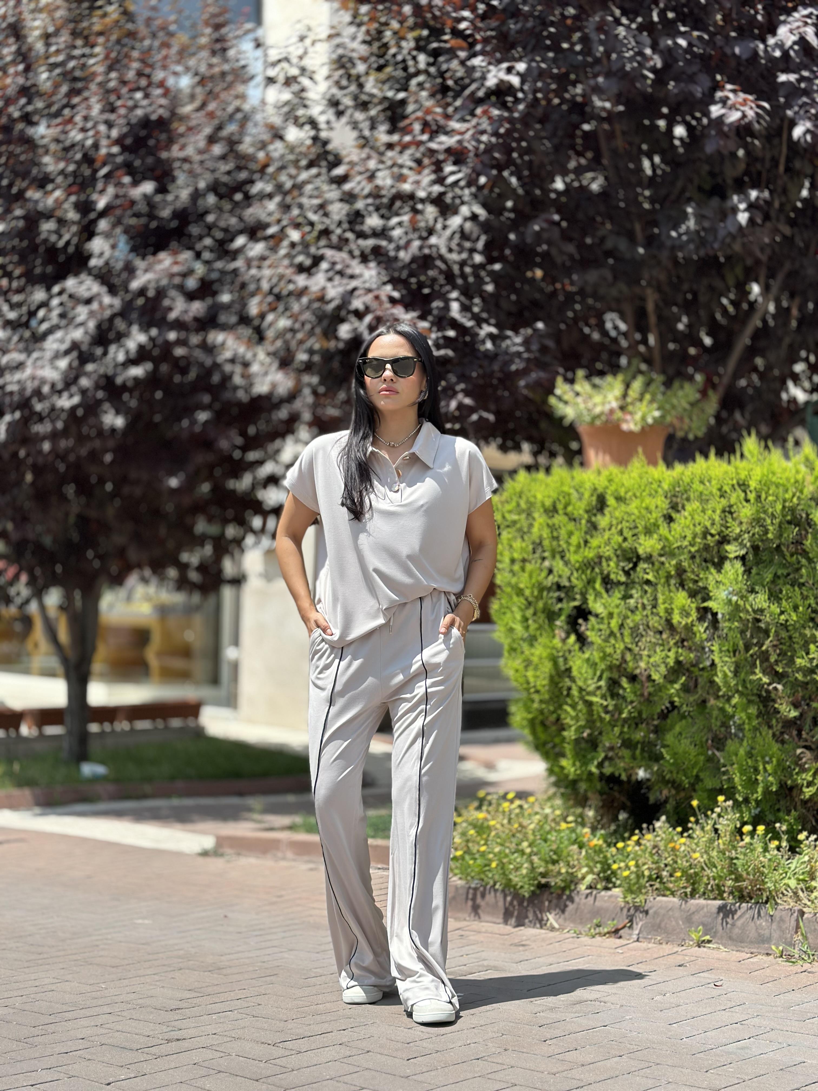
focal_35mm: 48
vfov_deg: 39.7
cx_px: 409
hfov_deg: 30.3
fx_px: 1512
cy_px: 546
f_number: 1.78
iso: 100
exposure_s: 1/3472
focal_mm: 6.86
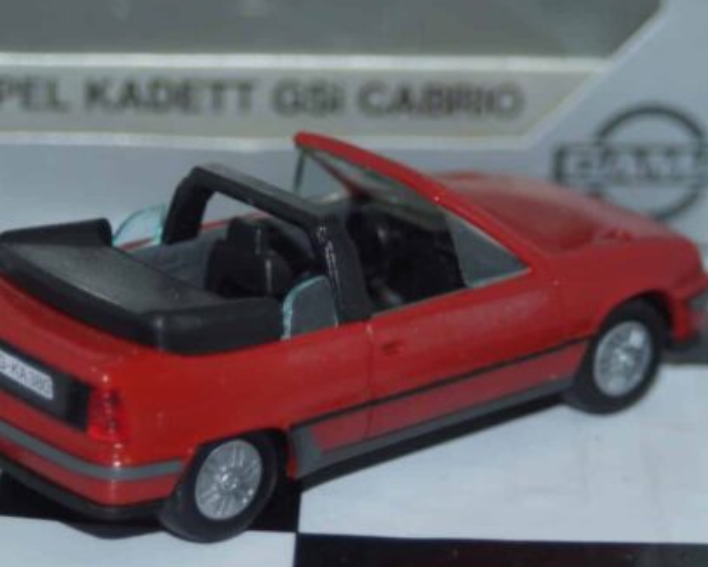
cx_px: 299
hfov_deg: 11.6
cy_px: 330
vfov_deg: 9.3
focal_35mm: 166
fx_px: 3480
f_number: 5.6
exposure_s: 1/60
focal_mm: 80
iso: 200
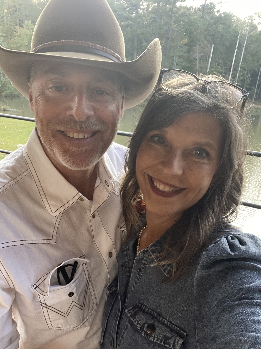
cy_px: 174
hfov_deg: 46.8
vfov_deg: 60.0
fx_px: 302
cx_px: 130
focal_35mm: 30
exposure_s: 1/60
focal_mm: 2.71
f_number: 2.2
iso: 160
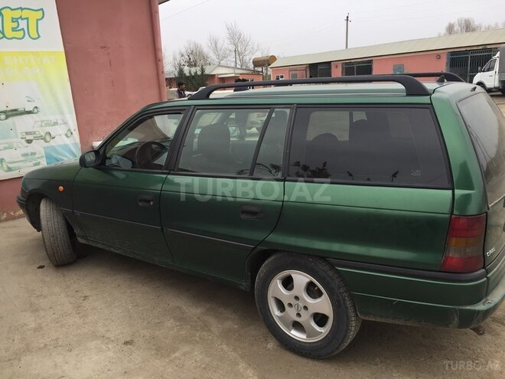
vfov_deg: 48.2
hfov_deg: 61.7
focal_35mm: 29
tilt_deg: -12.9
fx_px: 423
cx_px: 252
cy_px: 190
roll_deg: +4.1
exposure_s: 1/244
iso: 32
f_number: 2.2
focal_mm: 4.15
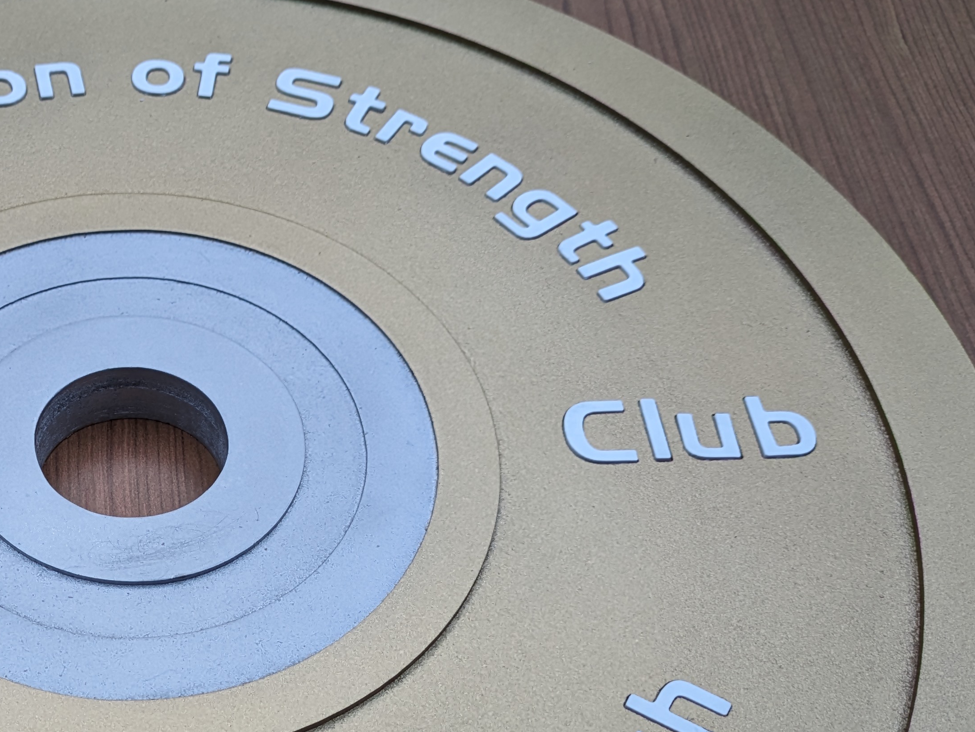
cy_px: 671
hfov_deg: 34.6
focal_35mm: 53
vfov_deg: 26.5
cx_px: 142
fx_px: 1494
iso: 91
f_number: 1.89
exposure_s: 1/120
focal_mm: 5.43
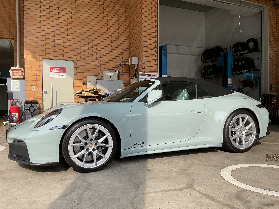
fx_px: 234
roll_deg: +0.8
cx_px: 140
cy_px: 104
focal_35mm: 29
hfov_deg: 61.7
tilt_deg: -1.5
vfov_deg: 48.2
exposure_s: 1/514
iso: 16
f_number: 1.8
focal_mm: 3
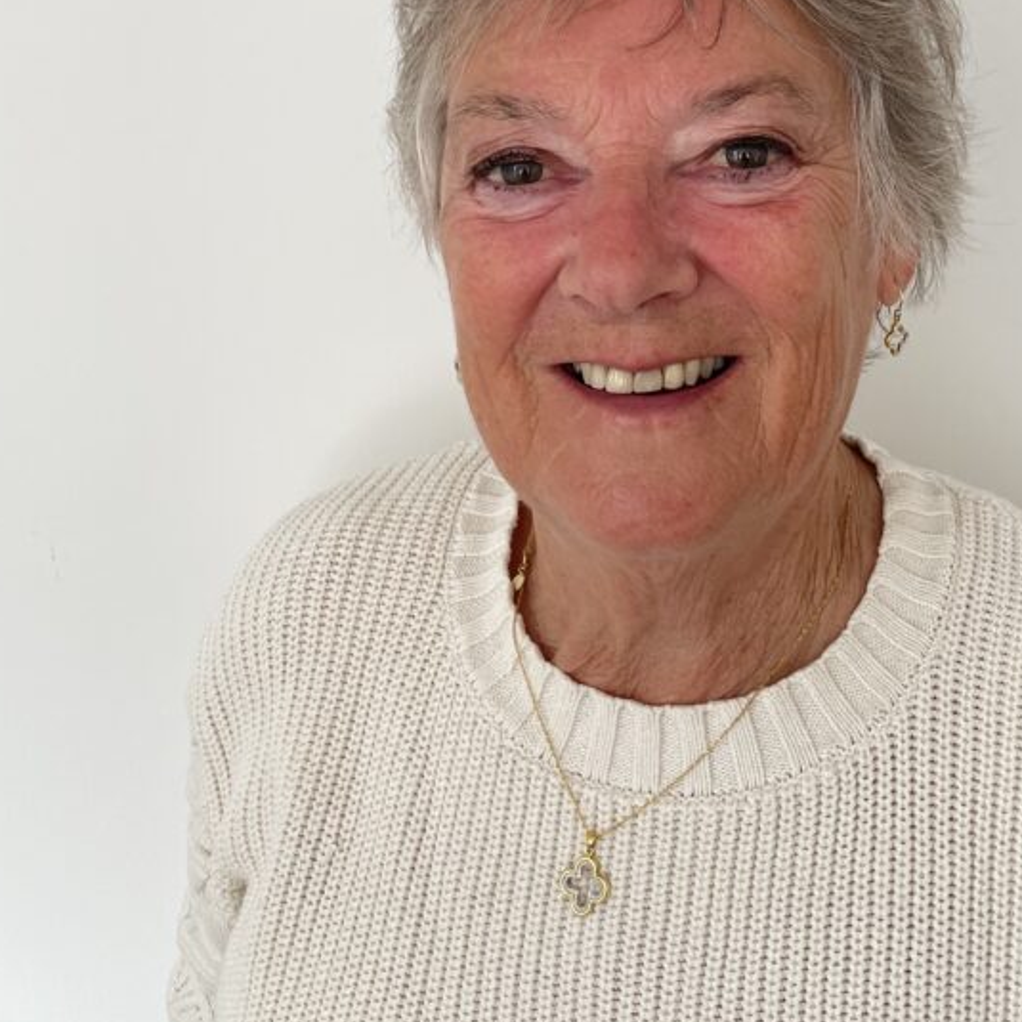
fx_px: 1470
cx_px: 707
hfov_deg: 37.8
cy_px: 73
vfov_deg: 35.7
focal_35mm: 44
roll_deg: -0.6
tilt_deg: -4.3
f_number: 1.6
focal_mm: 4.2
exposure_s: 1/121
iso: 64
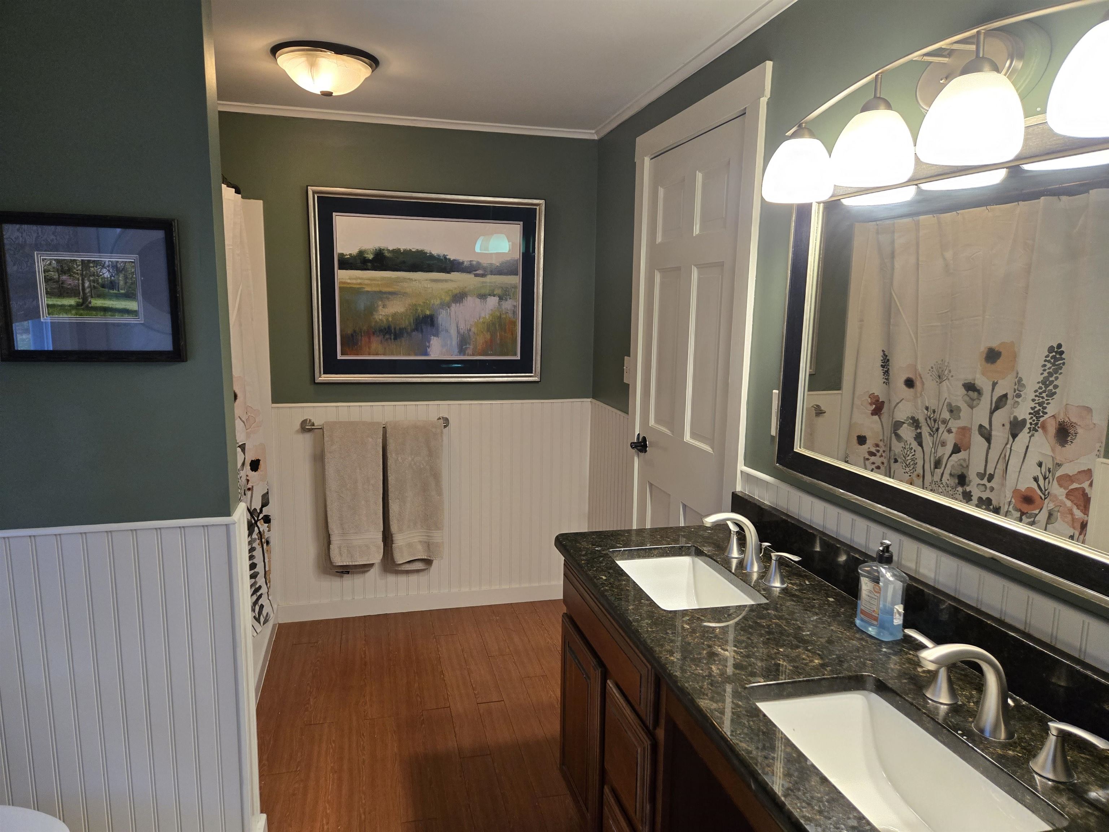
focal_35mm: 23
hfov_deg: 73.9
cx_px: 554
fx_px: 737
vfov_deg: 58.9
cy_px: 416
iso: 500
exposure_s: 1/120
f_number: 1.8
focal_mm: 5.4
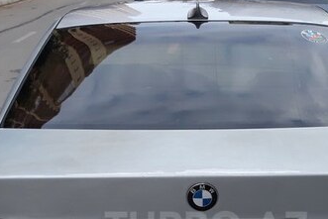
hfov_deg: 35.4
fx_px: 510
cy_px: 226
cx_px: 206
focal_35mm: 56
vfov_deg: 23.1
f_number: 1.7
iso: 40
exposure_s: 1/177
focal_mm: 3.71
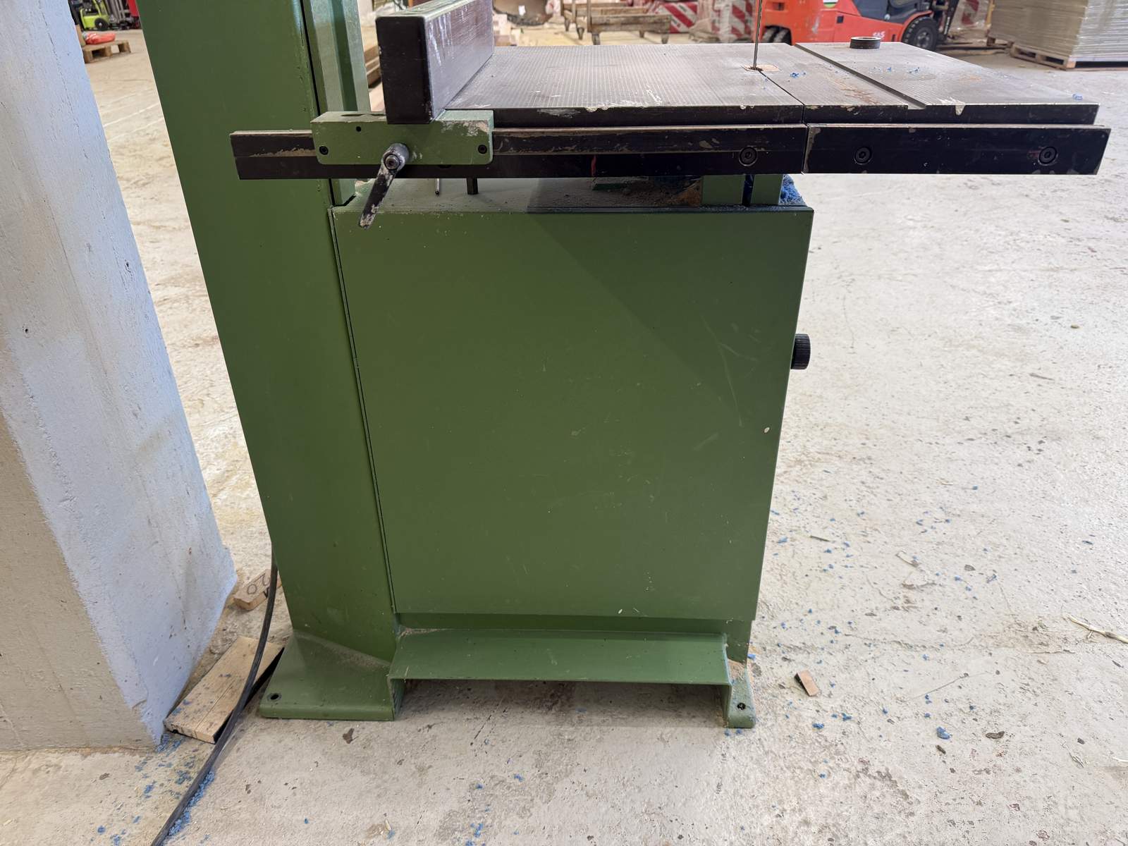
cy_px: 423
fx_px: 782
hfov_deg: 71.6
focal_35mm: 24
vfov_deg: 56.8
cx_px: 564
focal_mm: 6.76
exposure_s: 1/100
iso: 200
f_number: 1.78
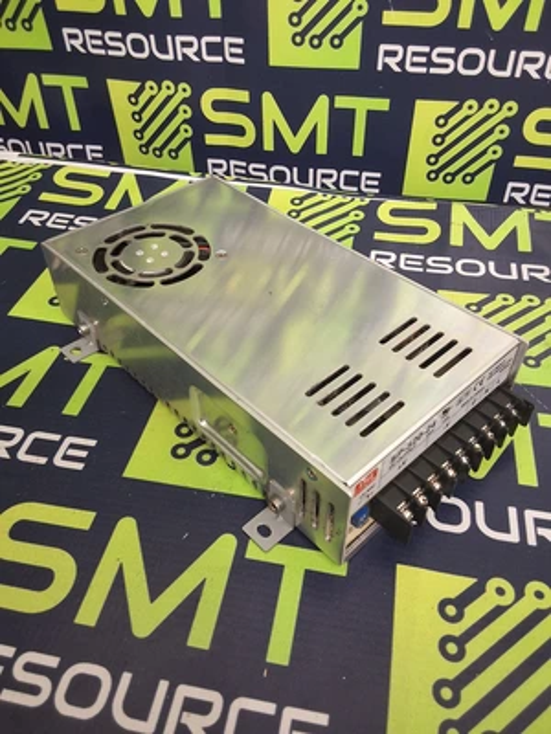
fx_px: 594
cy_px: 367
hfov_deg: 49.7
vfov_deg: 63.4
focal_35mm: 28
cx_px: 276
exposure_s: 1/24
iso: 250
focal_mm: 2.91
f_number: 1.9
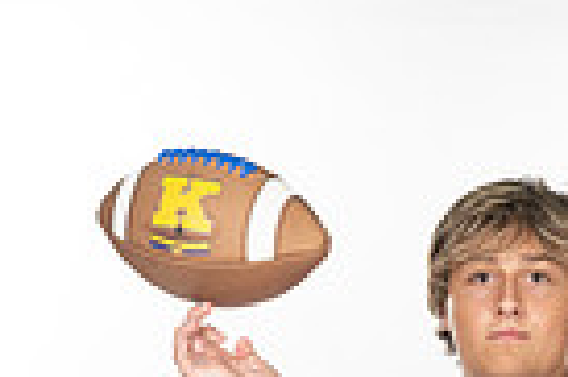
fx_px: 2900
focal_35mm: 184
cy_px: 862
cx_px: 410
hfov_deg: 11.2
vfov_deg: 7.1
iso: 800
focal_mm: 56
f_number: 7.1
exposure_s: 1/320
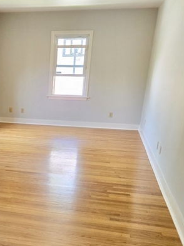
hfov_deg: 30.4
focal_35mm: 45
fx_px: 319
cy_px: 177
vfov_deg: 41.2
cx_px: 11
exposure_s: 1/120
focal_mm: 5.4
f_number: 1.8
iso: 100
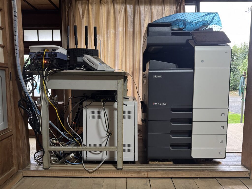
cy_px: 94
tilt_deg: -6.2
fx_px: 175
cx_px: 126
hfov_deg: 71.6
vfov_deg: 56.8
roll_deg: +0.4
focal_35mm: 24
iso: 500
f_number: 1.78
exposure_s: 1/60
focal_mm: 6.76
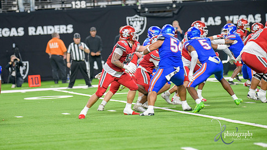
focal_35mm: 256
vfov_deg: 4.7
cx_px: 113
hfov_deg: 8.4
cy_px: 54
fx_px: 1811
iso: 1000
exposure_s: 1/400
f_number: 2.8
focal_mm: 210
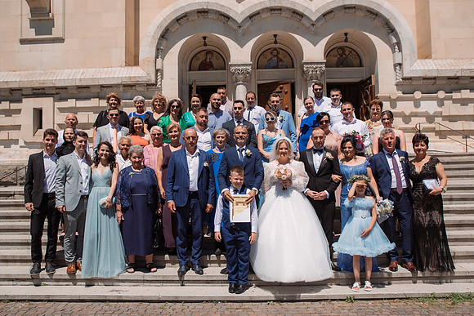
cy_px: 158
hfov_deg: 58.8
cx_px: 240
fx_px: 420
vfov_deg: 41.2
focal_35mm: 32
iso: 200
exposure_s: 1/2500
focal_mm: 29
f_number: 4
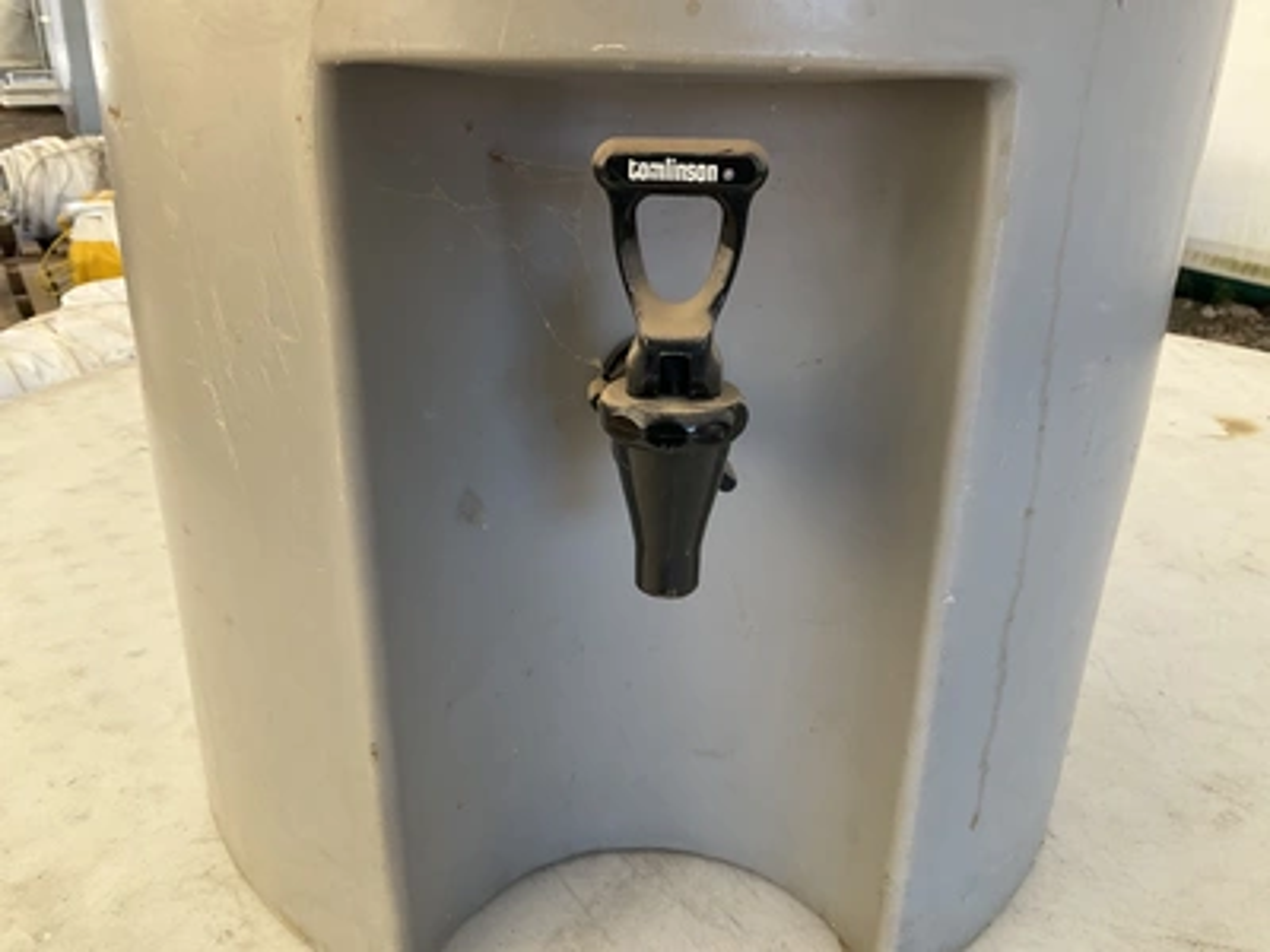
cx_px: 635
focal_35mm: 29
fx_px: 1064
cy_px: 476
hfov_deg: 61.7
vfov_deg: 48.2
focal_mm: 3
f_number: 1.8
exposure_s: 1/122
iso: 40
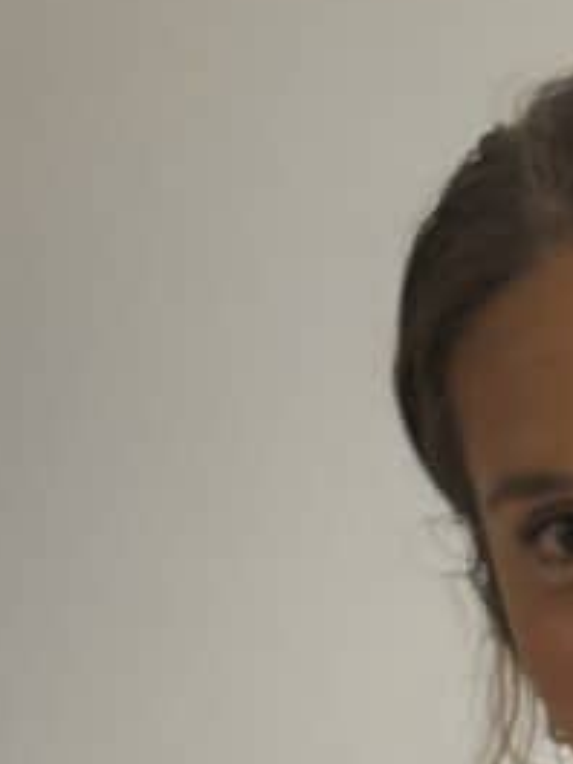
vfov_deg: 10.2
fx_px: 4105
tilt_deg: -17.1
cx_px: 741
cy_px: 1207
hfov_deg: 7.9
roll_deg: +0.7
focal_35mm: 186
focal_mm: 6.76
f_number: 1.78
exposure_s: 1/60
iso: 125
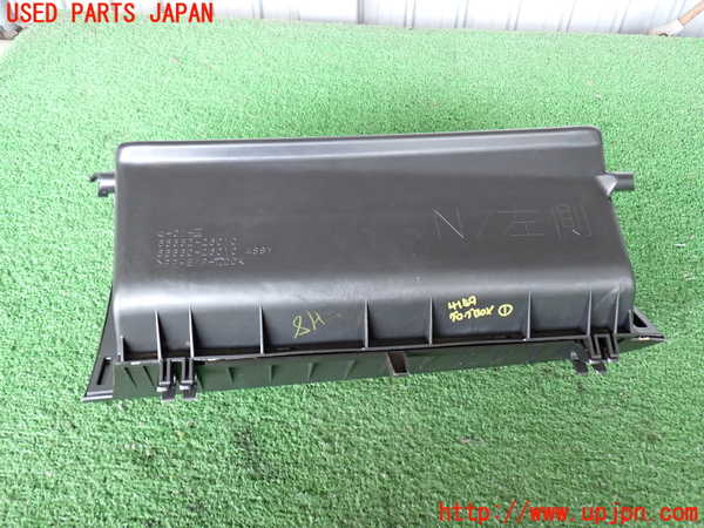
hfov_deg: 60.0
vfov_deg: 46.8
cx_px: 352
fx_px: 610
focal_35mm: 30
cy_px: 264
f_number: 2.3
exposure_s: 1/30
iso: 320
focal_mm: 5.4
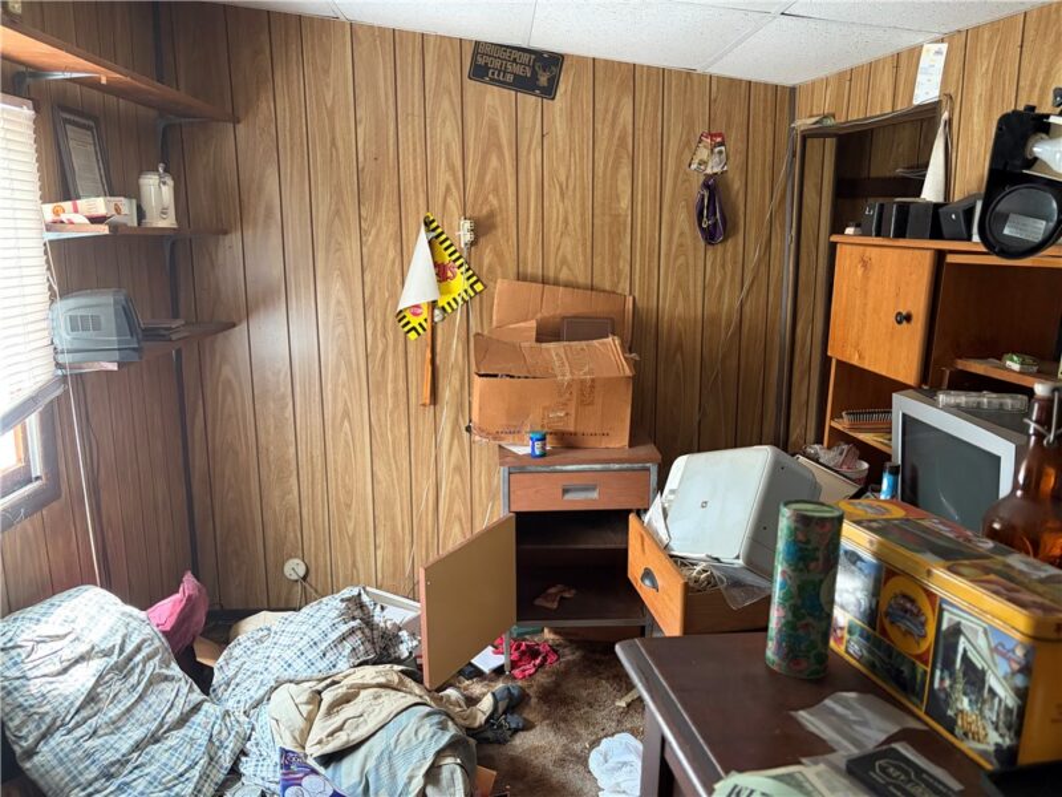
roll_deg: +1.2
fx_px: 798
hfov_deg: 67.3
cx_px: 531
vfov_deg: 53.1
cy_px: 398
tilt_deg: -10.6
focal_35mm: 26
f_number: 1.6
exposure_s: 1/60
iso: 400
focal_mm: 5.96
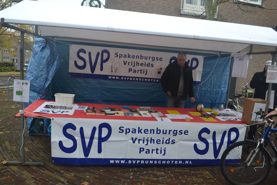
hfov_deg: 65.5
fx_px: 215
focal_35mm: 28
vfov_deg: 46.4
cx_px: 138
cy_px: 94
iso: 400
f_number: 4.5
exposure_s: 1/80
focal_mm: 18
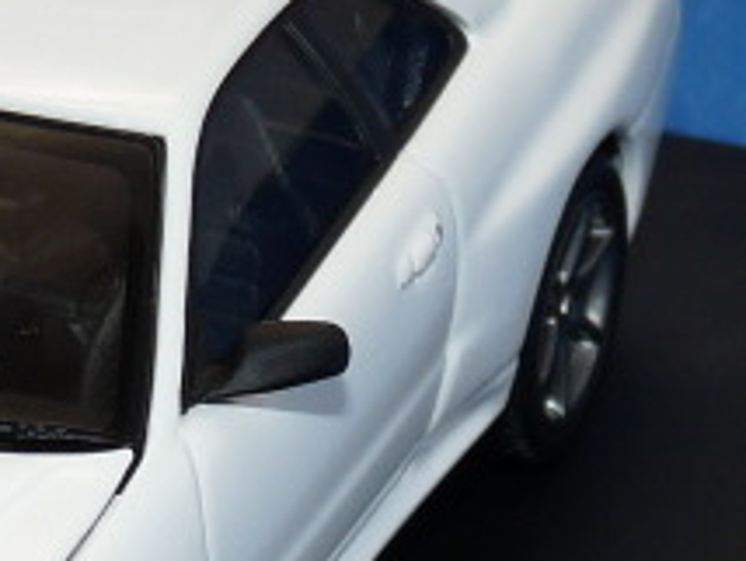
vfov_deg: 4.7
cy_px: 401
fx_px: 6775
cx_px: -129
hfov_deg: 6.3
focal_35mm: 314
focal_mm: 10.8
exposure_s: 1/30
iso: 100
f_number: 4
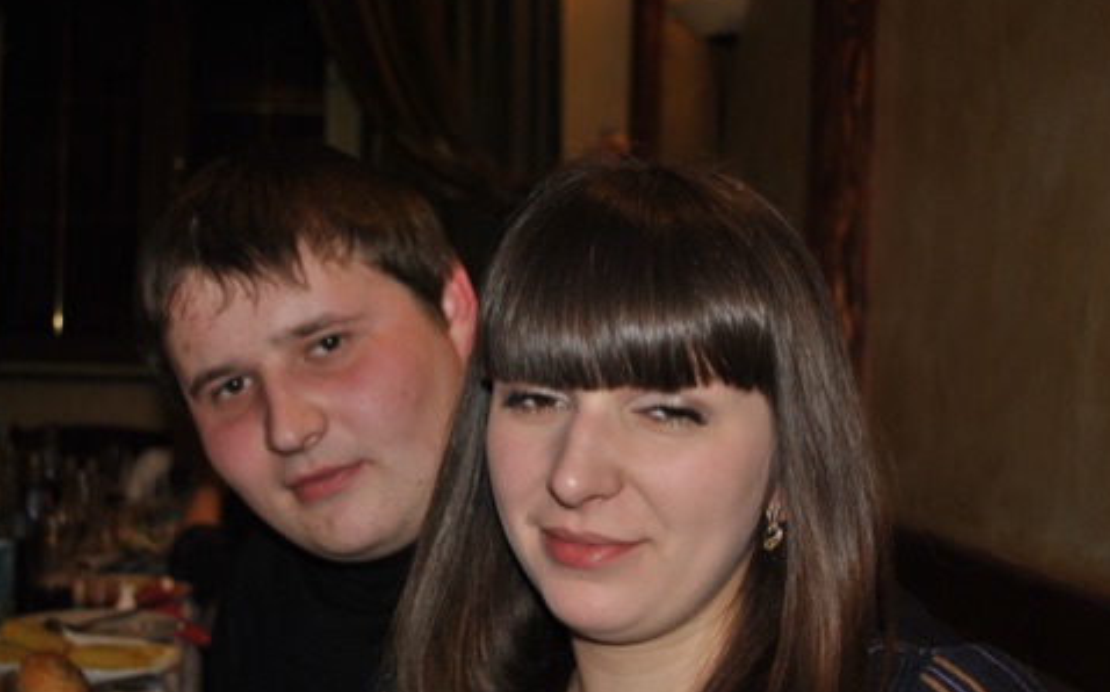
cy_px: 390
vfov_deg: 25.8
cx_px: 555
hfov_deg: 40.3
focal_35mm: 50
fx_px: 1511
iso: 200
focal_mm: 30
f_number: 4.5
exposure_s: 1/60
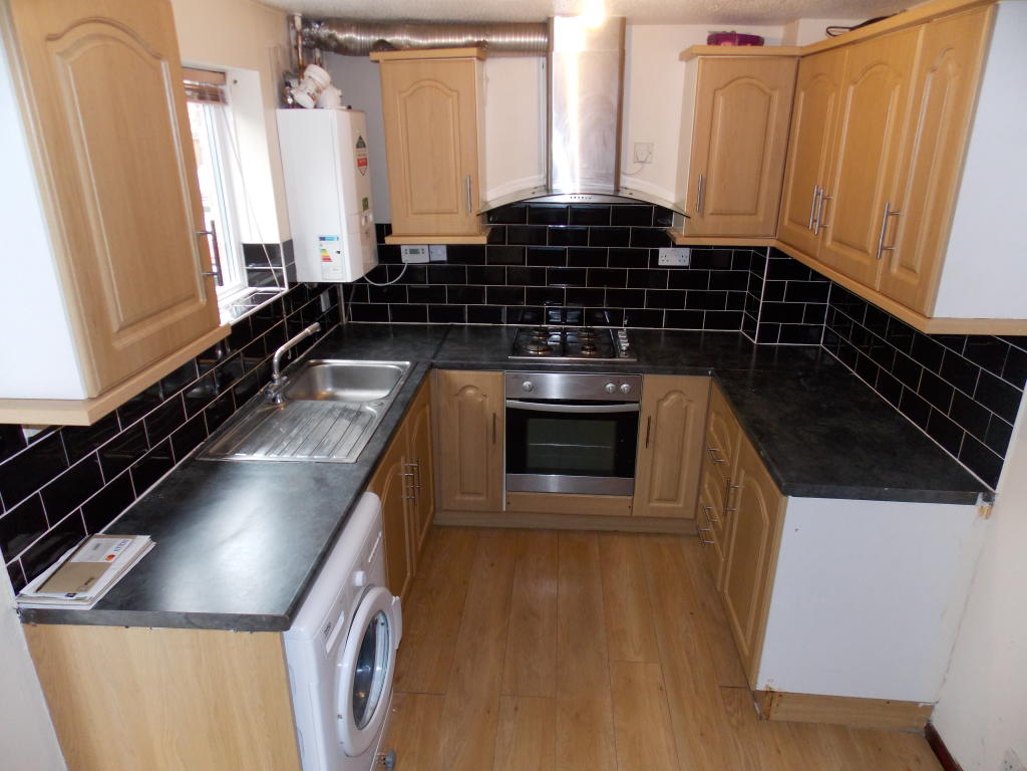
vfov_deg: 58.9
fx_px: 682
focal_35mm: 23
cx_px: 514
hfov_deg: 73.9
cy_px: 386
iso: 200
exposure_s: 1/30
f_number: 3.1
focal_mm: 4
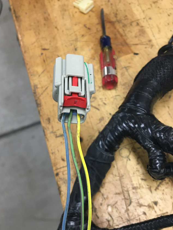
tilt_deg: -62.9
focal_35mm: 35
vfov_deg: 52.5
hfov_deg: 40.5
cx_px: 70
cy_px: 130
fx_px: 233
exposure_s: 1/30
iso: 40
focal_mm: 4.15
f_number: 2.2
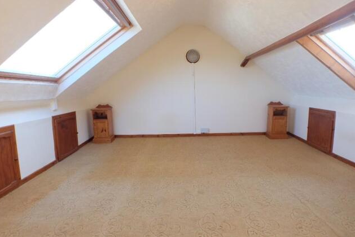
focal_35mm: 25
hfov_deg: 71.5
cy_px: 114
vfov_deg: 51.2
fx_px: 246
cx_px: 180
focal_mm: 16
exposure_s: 1/70
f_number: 4
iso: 400
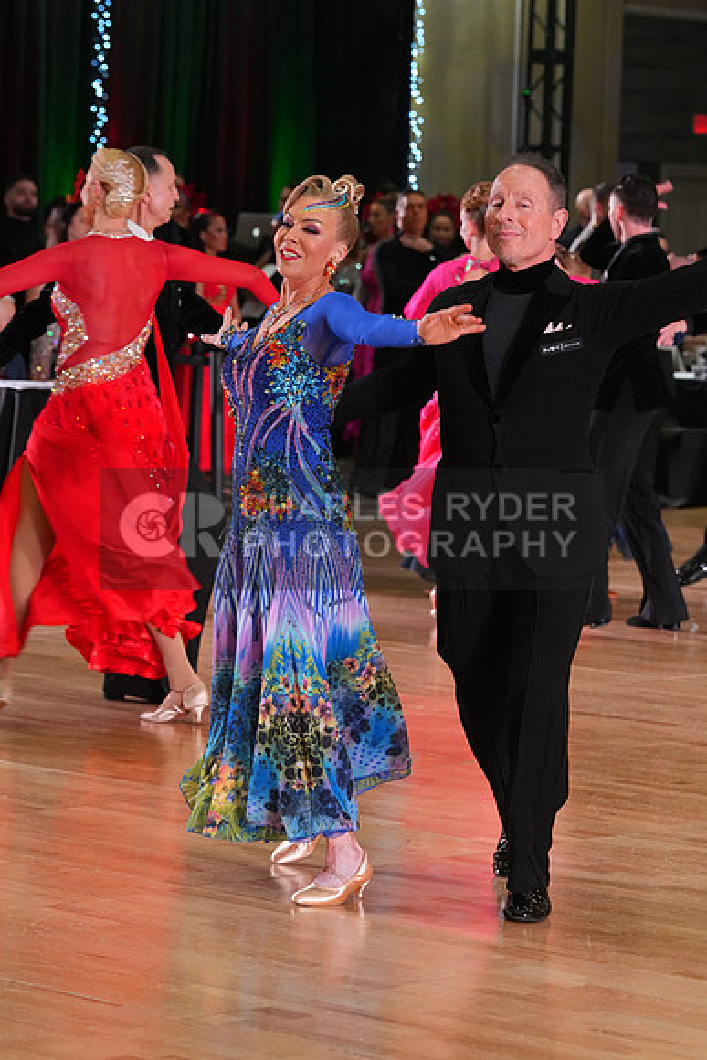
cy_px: 530
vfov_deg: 15.2
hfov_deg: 10.2
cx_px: 354
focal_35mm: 135
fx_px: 3974
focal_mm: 135
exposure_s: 1/200
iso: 3200
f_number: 6.3
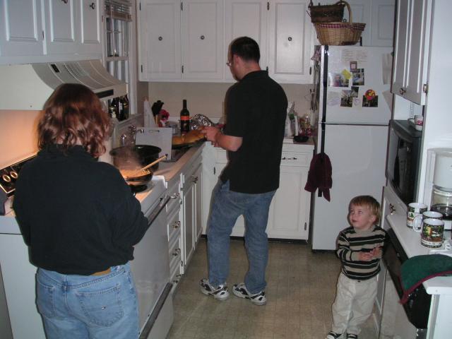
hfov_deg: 50.1
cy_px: 170
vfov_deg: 38.7
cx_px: 226
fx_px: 483
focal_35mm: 37
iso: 160
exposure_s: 1/45
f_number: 2.8
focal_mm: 5.7
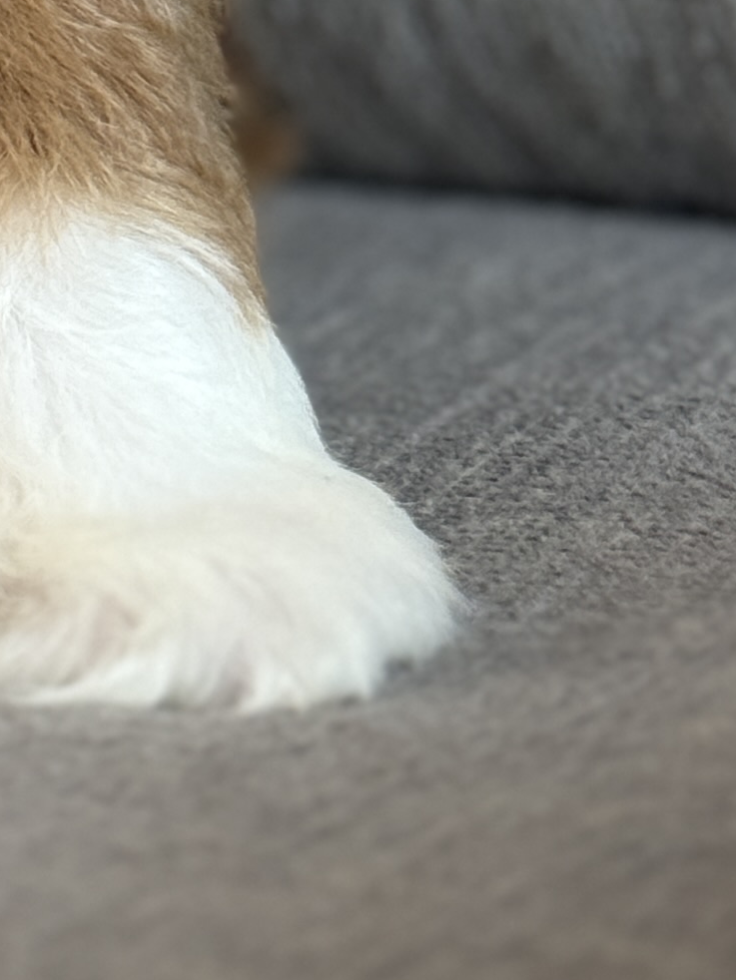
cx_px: -493
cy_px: -662
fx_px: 5582
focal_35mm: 197
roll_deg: +4.6
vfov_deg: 9.6
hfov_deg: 7.4
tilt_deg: -5.6
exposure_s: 1/60
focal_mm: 6.76
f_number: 1.78
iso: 160
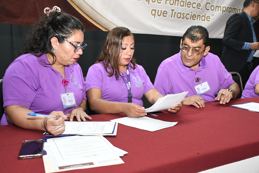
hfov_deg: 48.5
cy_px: 86
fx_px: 288
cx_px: 130
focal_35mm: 40
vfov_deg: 33.4
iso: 4000
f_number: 5.6
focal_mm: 27
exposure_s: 1/125
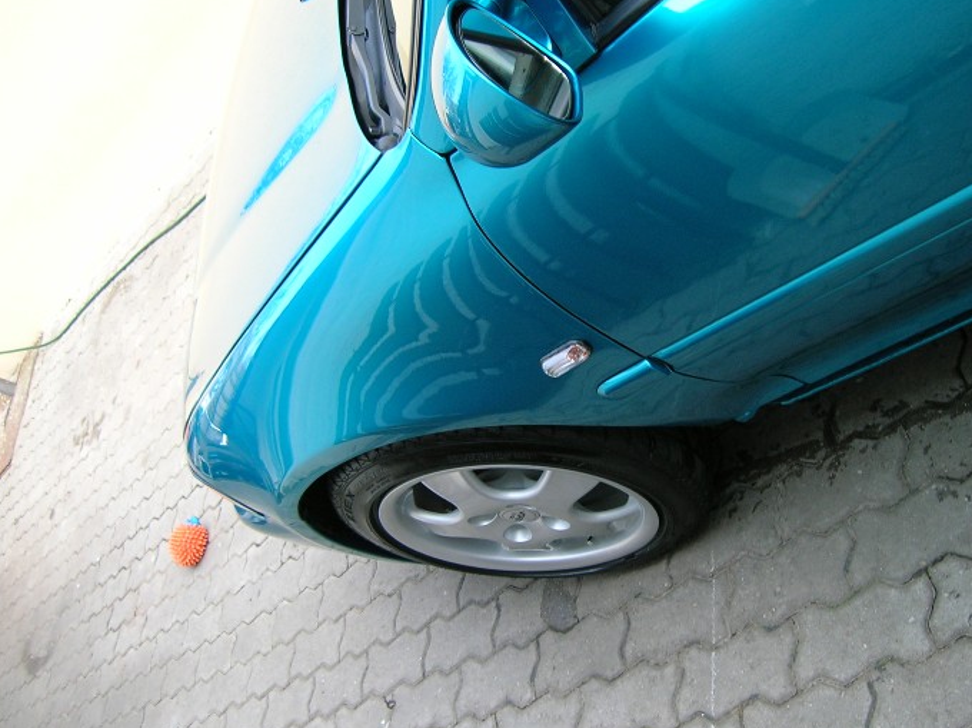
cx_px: 560
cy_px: 395
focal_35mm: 40
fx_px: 1122
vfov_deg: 35.9
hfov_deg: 46.7
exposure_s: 1/62
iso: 50
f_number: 2.9
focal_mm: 5.7
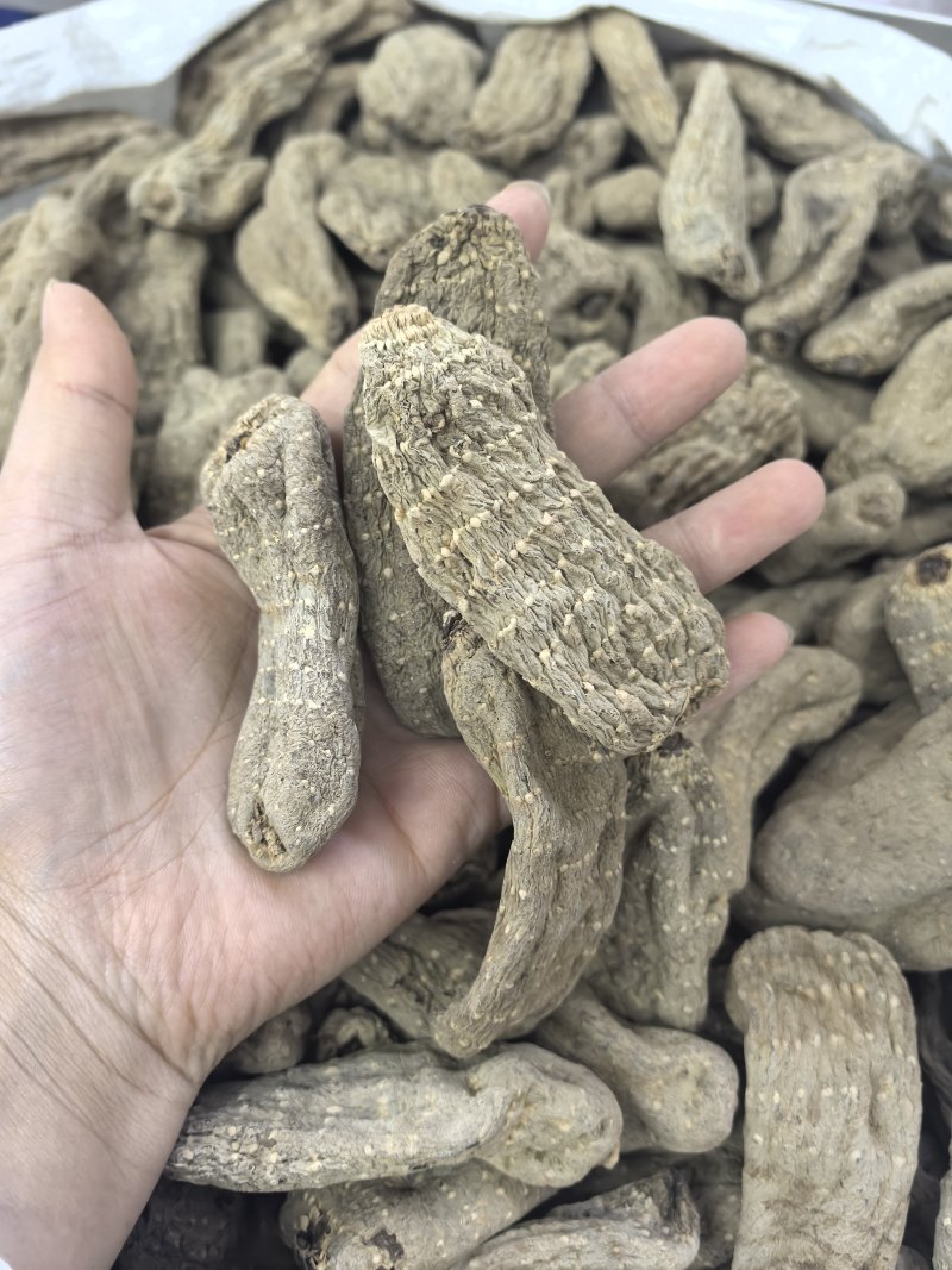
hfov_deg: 51.3
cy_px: 635
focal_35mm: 27
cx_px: 476
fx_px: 990
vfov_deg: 65.3
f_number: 2
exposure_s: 1/500
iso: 1600
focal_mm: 5.75
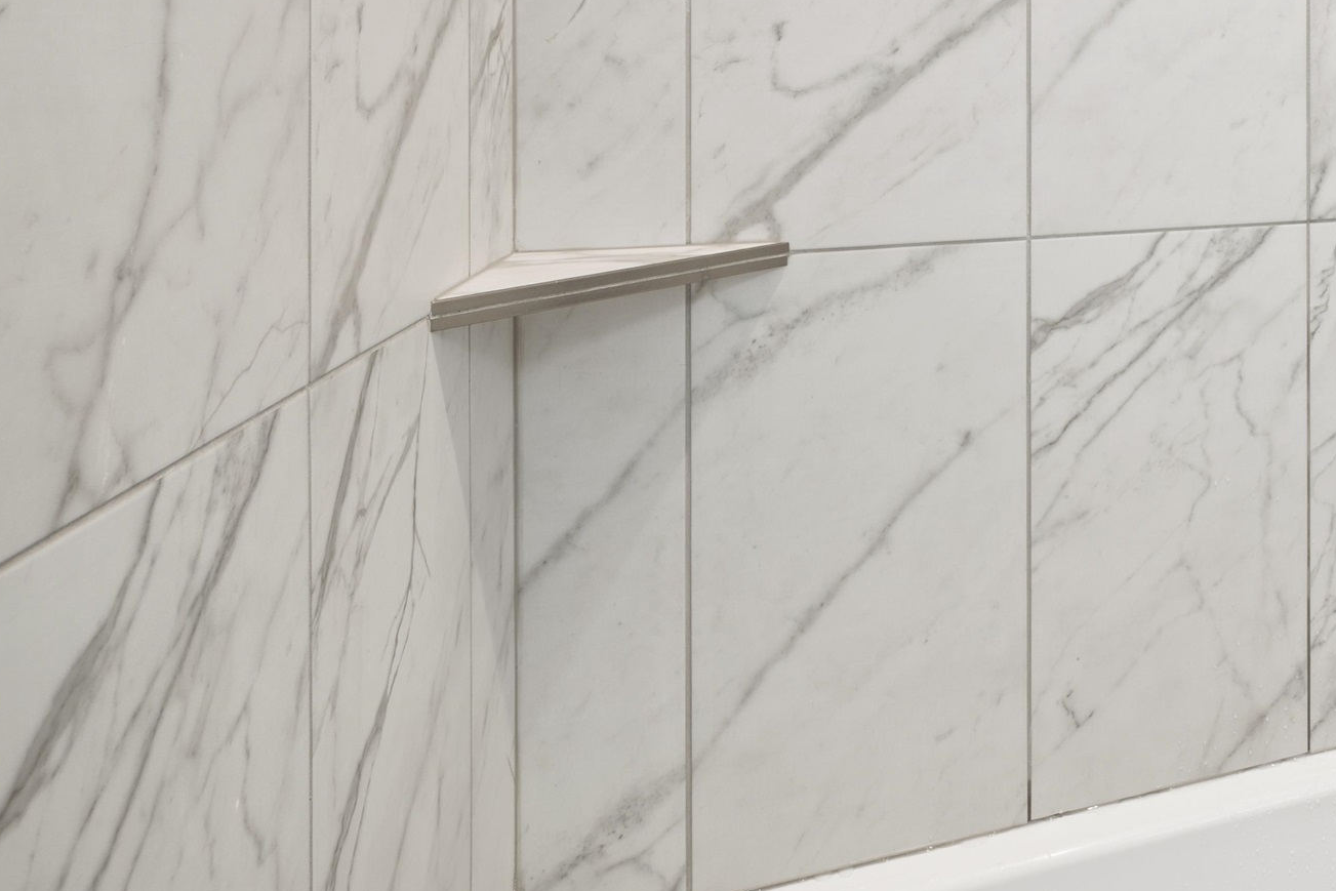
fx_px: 1225
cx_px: 1412
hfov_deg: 45.5
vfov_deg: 36.6
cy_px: 36
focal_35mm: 33
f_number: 8
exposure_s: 1
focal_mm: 14
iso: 100
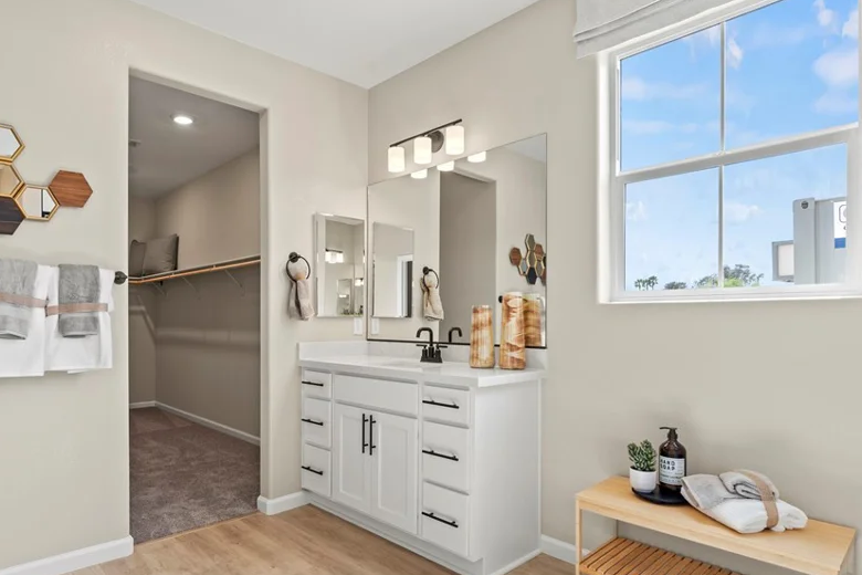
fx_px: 503
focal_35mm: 21
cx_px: 367
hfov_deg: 80.7
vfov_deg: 59.3
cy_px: 323
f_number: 8
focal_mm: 16
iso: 200
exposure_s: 1/5
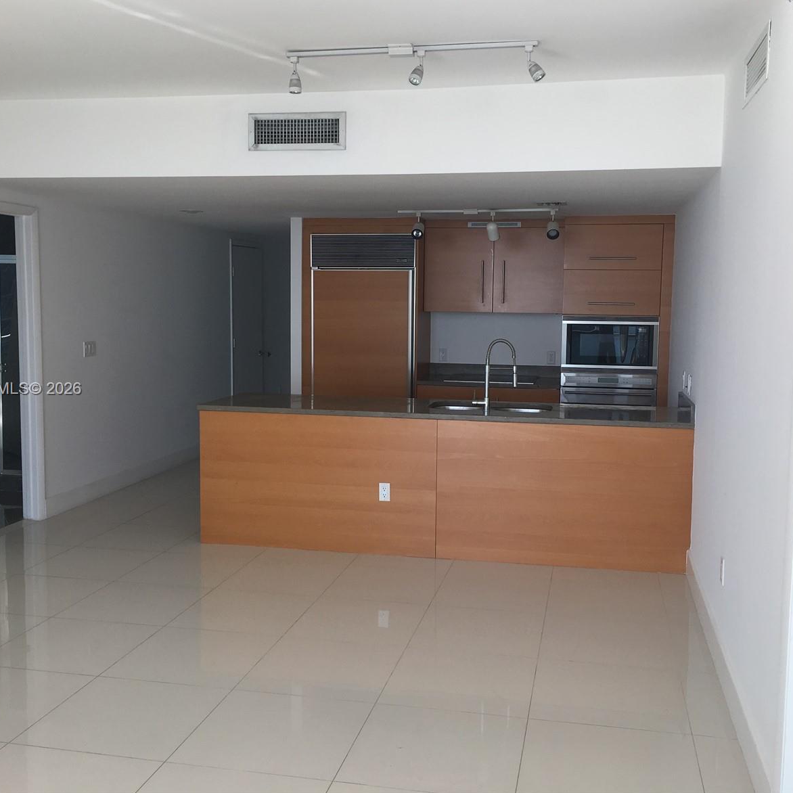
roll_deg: -0.7
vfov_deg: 47.2
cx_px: 412
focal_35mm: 35
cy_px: 390
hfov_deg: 47.2
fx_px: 907
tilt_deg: -4.1
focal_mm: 4.15
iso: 25
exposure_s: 1/300
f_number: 2.2
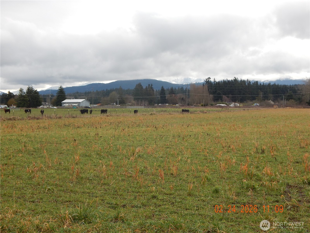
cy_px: 116
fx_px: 484
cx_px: 155
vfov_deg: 27.0
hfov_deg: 35.5
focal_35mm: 54
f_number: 3.8
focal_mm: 9.7
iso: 125
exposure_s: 1/400
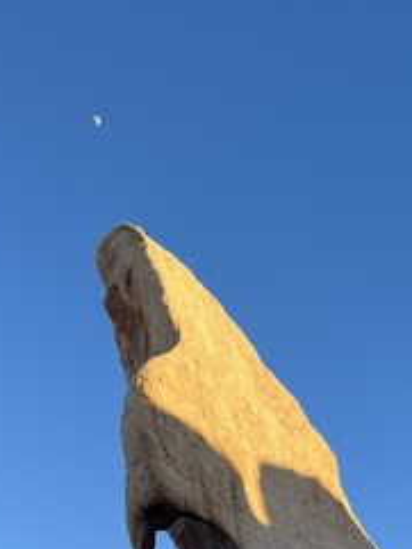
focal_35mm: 56
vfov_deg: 32.3
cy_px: 515
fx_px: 888
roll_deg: +1.9
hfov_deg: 25.7
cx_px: 82
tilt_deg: +26.8
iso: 50
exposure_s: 1/787
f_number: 1.6
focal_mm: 5.1
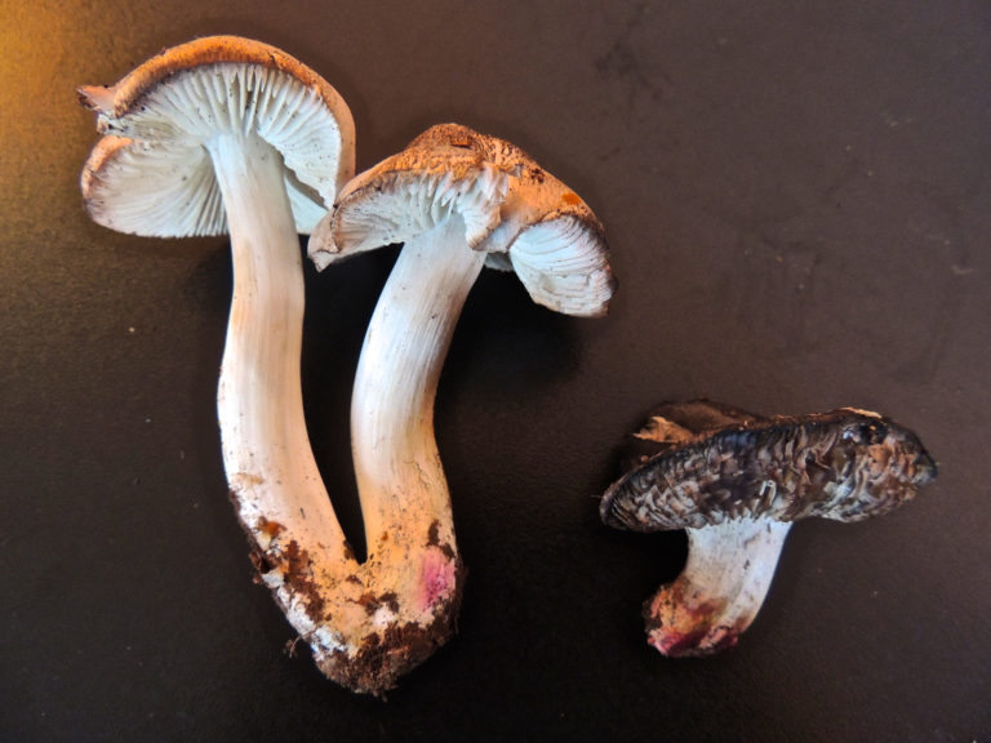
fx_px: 687
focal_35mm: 24
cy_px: 372
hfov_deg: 71.6
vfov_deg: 56.8
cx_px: 496
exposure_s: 1/10
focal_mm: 4.3
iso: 400
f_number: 3
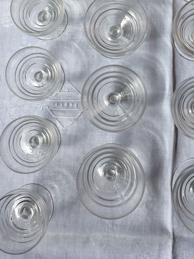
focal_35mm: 51
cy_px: 38
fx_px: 381
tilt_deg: -78.0
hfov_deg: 28.5
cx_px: 111
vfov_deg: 35.8
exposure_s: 1/827
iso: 25
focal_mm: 4.15
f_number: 2.2
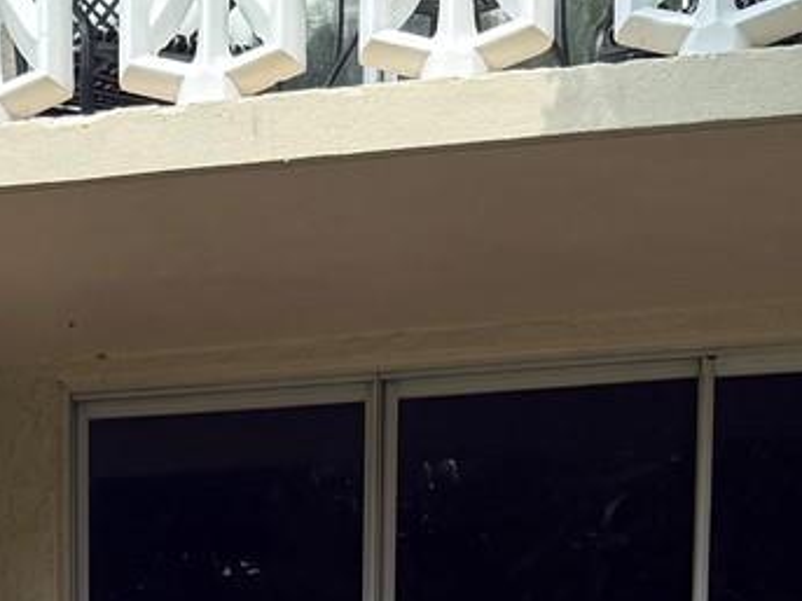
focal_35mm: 112
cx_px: 16
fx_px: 2594
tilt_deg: -5.6
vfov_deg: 12.0
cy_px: 1132
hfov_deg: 17.2
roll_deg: +0.4
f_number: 1.78
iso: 100
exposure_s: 1/1653
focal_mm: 6.76
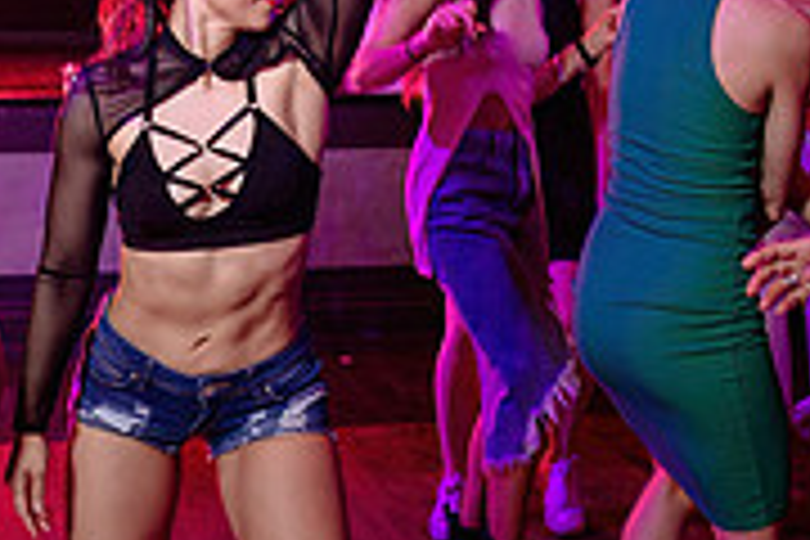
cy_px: 215
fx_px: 1822
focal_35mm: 81
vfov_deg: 16.8
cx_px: 436
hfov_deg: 25.1
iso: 1000
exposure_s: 1/80
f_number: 3.2
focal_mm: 24
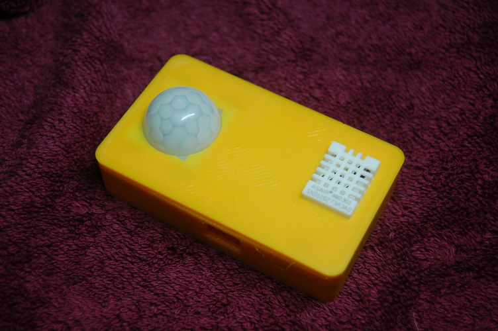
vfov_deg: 23.7
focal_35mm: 57
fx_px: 788
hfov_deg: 35.1
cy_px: 166
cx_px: 249
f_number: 5
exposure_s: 1/100
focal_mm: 38
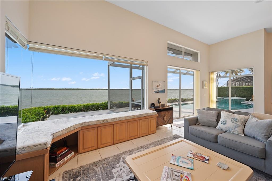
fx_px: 106
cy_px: 90
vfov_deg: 81.1
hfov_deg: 104.3
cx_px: 136
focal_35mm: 14
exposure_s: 1/20
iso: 400
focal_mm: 14
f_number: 9
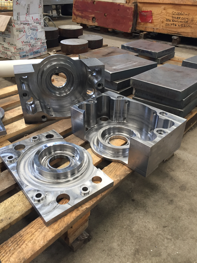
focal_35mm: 29
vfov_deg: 61.7
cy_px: 132
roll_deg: -1.5
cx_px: 98
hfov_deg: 48.2
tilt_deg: -32.4
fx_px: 220
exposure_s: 1/33
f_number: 2.2
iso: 80
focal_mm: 4.15
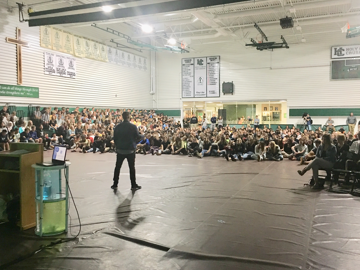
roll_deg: -0.8
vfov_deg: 44.1
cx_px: 189
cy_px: 125
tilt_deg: -1.2
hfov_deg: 56.8
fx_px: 333
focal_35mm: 32
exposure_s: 1/15
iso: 80
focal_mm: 4.15
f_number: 2.2
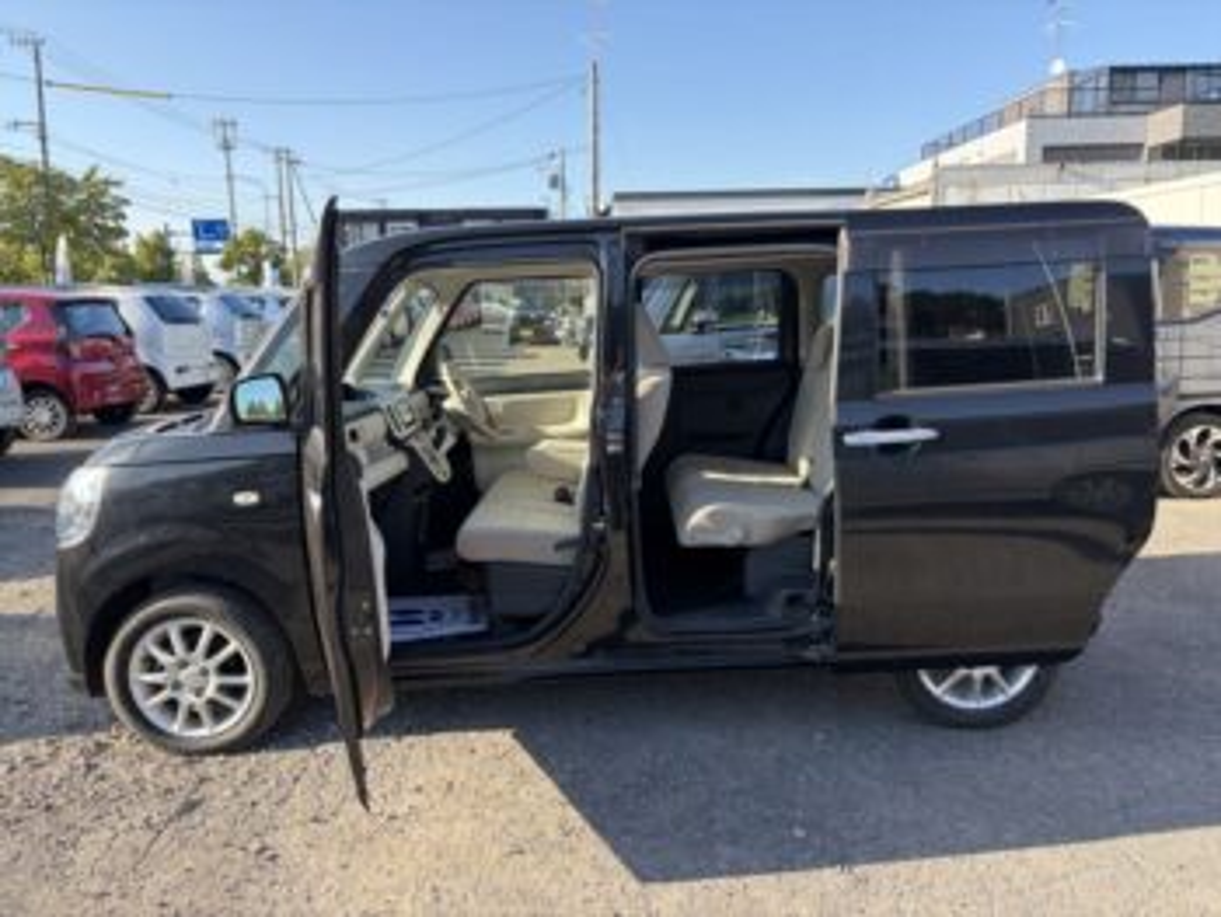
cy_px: 458
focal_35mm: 26
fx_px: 918
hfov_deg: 67.3
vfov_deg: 53.1
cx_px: 610
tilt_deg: -10.2
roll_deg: +1.7
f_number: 1.6
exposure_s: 1/959
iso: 64
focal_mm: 5.96
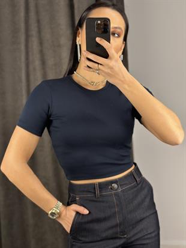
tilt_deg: -26.3
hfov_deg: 30.3
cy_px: 124
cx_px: 93
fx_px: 344
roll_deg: +4.0
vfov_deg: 39.6
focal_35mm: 48
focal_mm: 6.86
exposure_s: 1/100
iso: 200
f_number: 1.78
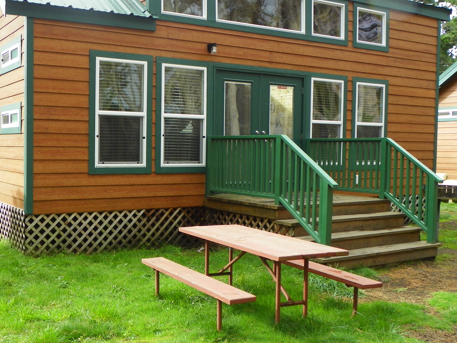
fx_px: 568
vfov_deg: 33.6
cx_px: 151
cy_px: 169
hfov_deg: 43.2
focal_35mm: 43
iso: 64
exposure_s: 1/125
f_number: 2.8
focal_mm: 5.5
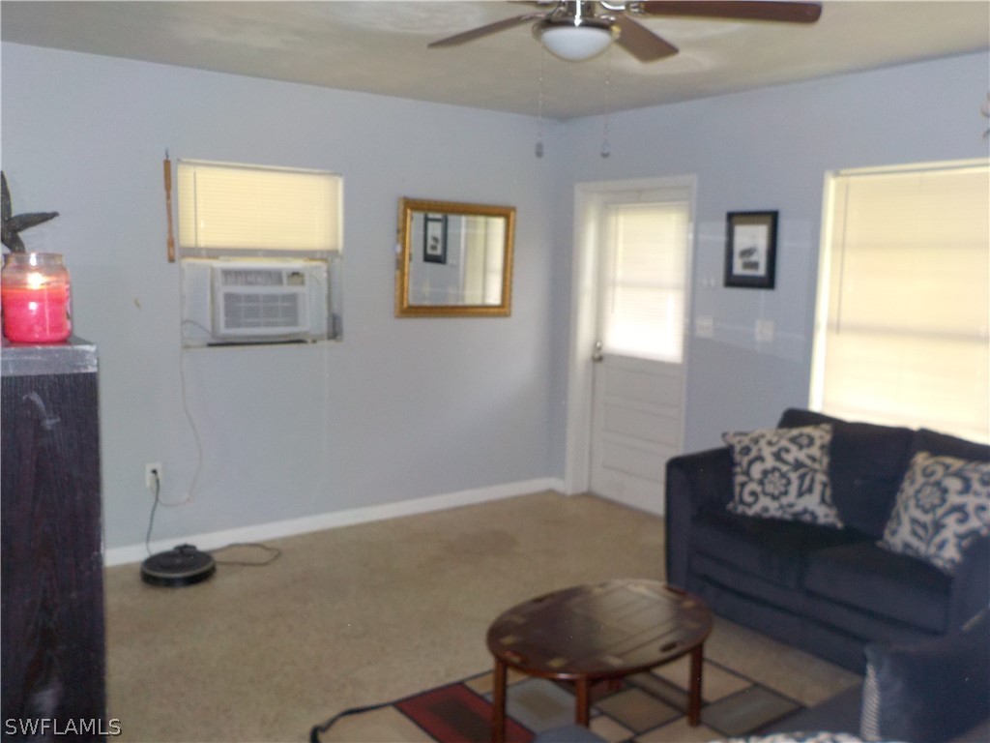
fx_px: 858
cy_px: 372
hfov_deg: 60.0
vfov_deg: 46.8
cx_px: 495
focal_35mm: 30
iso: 220
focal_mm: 4.1
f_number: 3.3
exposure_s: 1/30
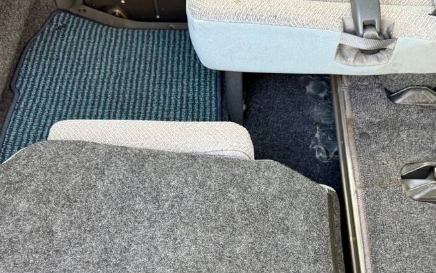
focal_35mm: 50
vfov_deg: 24.7
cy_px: 268
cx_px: 257
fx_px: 594
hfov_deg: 40.2
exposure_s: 1/121
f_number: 1.78
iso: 200
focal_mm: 6.76
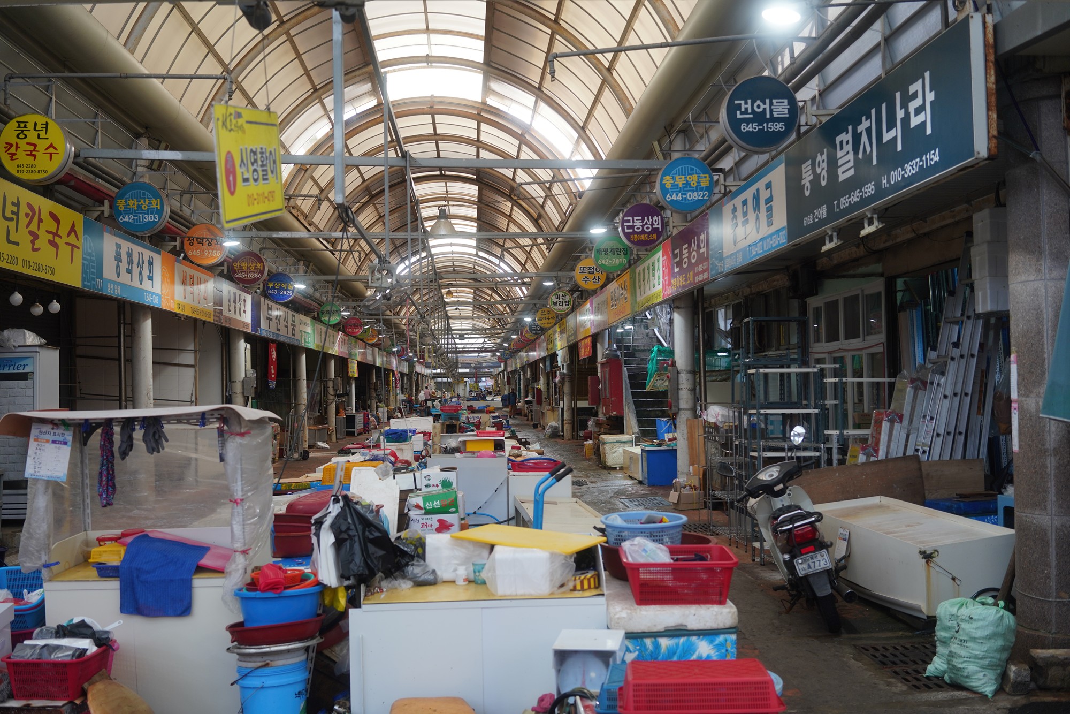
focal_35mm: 35
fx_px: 1040
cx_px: 535
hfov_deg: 54.4
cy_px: 357
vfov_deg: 37.9
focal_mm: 35
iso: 400
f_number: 4
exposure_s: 1/100
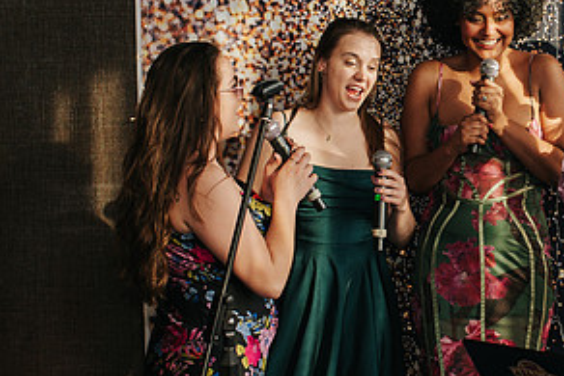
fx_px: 1458
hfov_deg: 21.6
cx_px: 468
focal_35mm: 93
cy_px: 162
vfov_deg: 14.7
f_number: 3.2
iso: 180
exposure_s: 1/200
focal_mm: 35
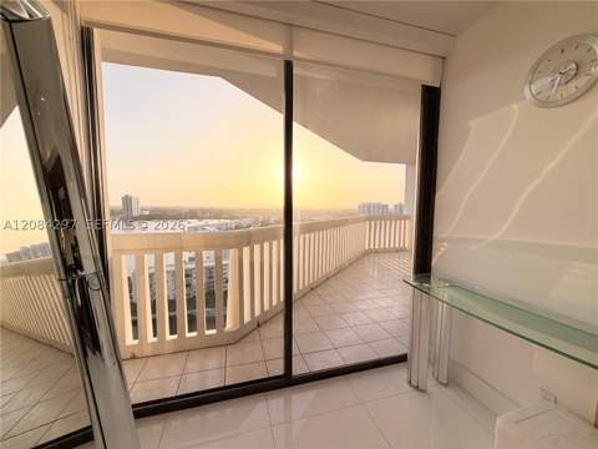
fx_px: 242
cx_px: 299
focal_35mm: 14
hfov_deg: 102.1
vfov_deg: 85.7
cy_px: 224
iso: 40
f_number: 2.2
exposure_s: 1/672
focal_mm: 2.22
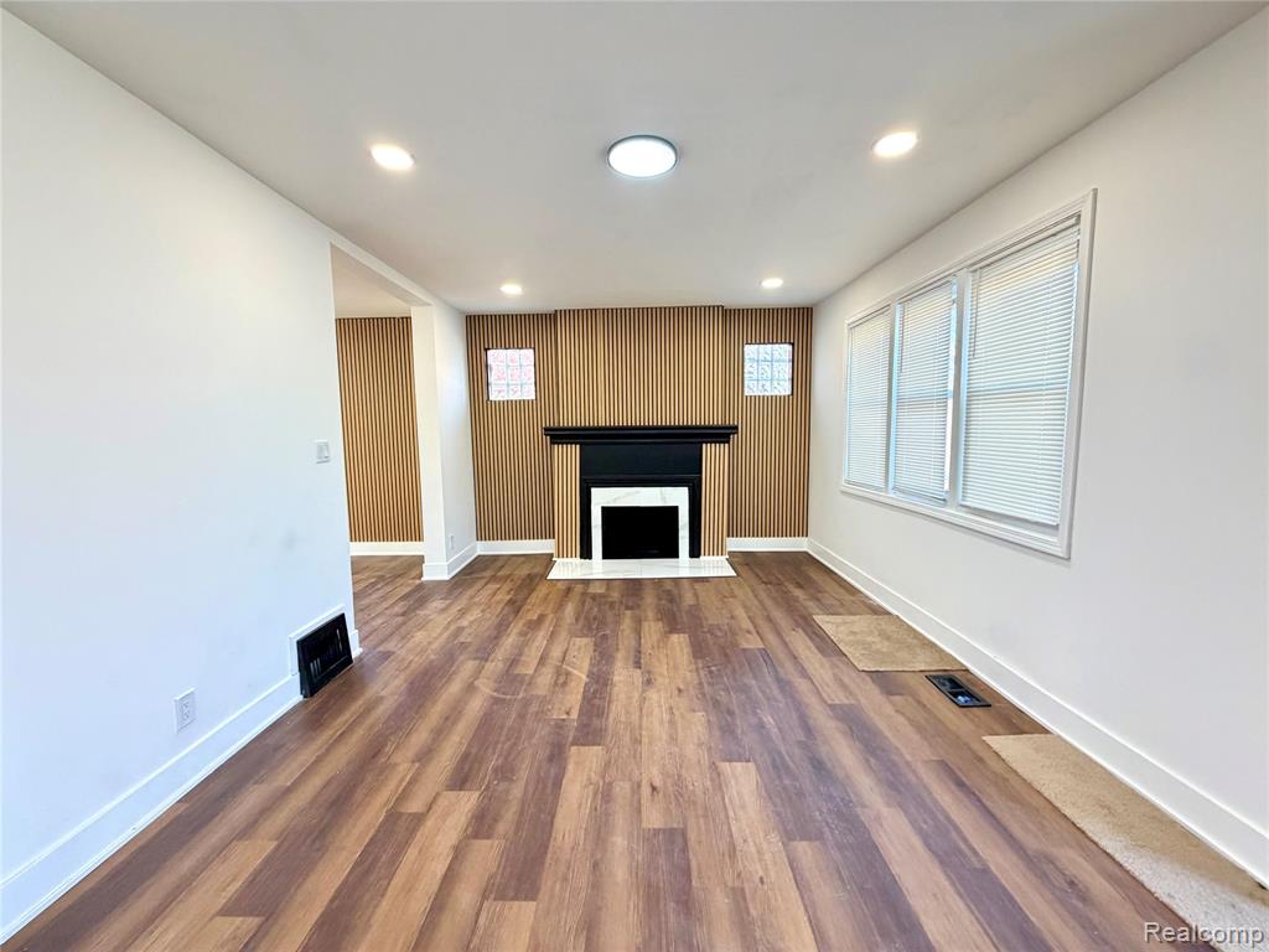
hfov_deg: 102.1
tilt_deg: -5.2
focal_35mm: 14
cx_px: 634
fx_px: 513
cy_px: 476
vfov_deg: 85.7
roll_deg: +0.6
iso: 250
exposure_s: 1/120
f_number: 2.2
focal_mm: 2.22
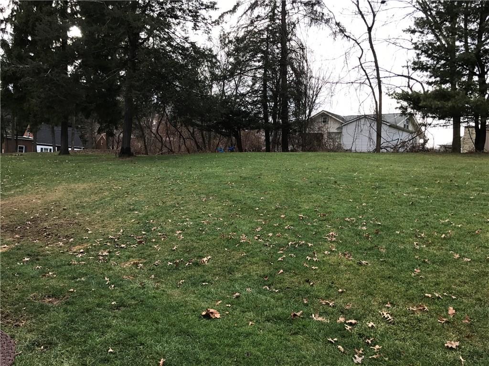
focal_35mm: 28
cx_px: 244
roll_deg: -2.6
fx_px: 396
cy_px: 183
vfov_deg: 49.7
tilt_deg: -1.3
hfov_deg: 63.4
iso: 20
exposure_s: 1/301
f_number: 1.8
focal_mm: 3.99
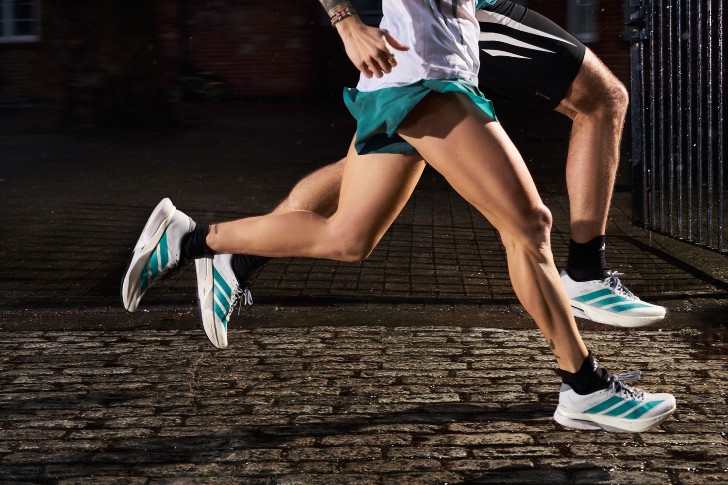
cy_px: 242
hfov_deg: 28.8
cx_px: 364
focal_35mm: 70
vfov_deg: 19.5
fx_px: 1415
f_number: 8
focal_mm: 70
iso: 800
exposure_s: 1/160
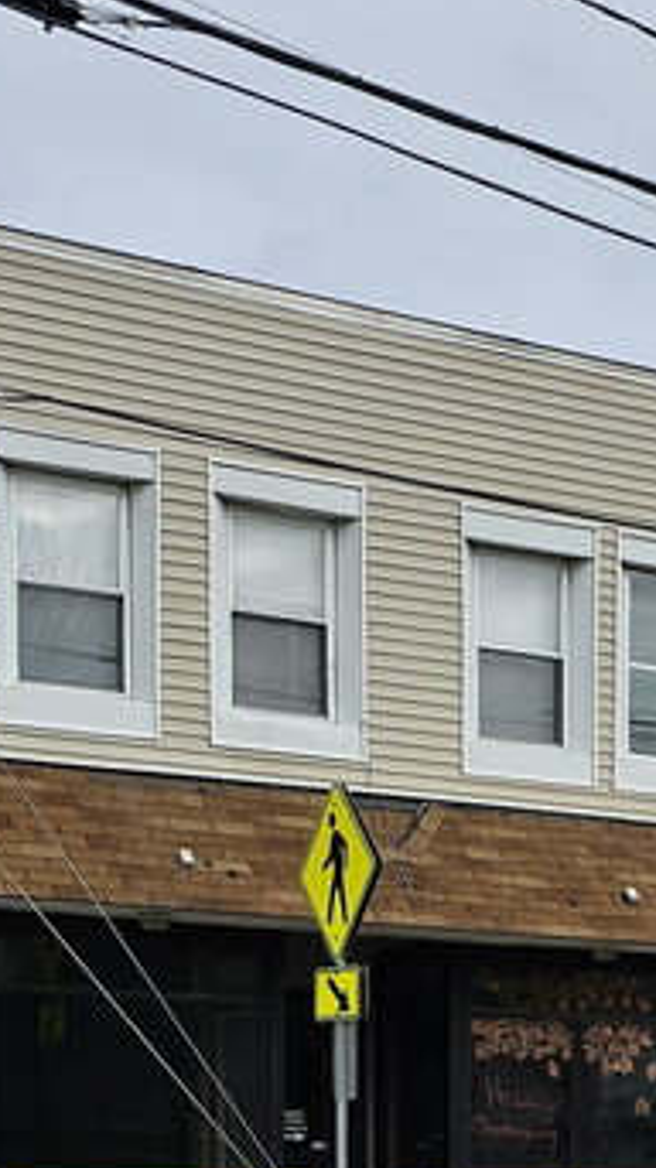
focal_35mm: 75
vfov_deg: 26.5
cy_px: 1212
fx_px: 2323
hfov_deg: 15.7
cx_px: 690
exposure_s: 1/1027
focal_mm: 6.3
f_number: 1.7
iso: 20
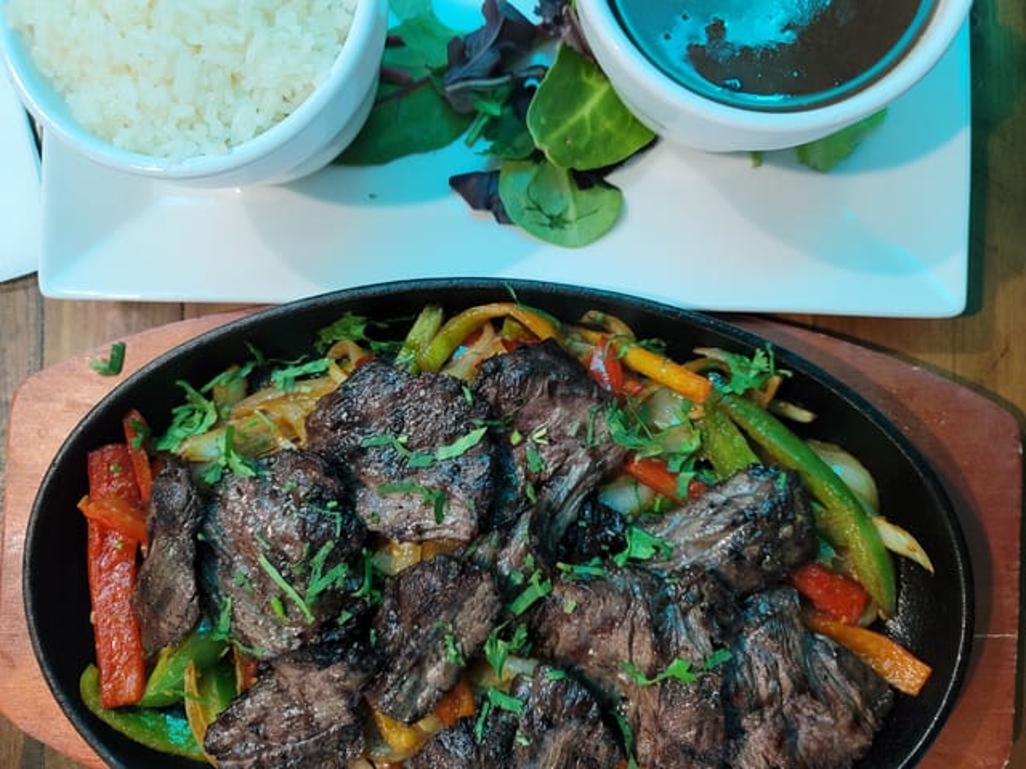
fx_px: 741
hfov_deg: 69.4
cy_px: 384
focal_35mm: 25
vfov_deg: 54.9
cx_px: 513
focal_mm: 7
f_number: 1.8
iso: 640
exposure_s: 1/39
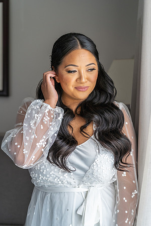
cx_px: 76
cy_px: 113
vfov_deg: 36.2
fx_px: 346
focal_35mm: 55
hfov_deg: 24.6
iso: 400
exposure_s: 1/160
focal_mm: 55
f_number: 2.8
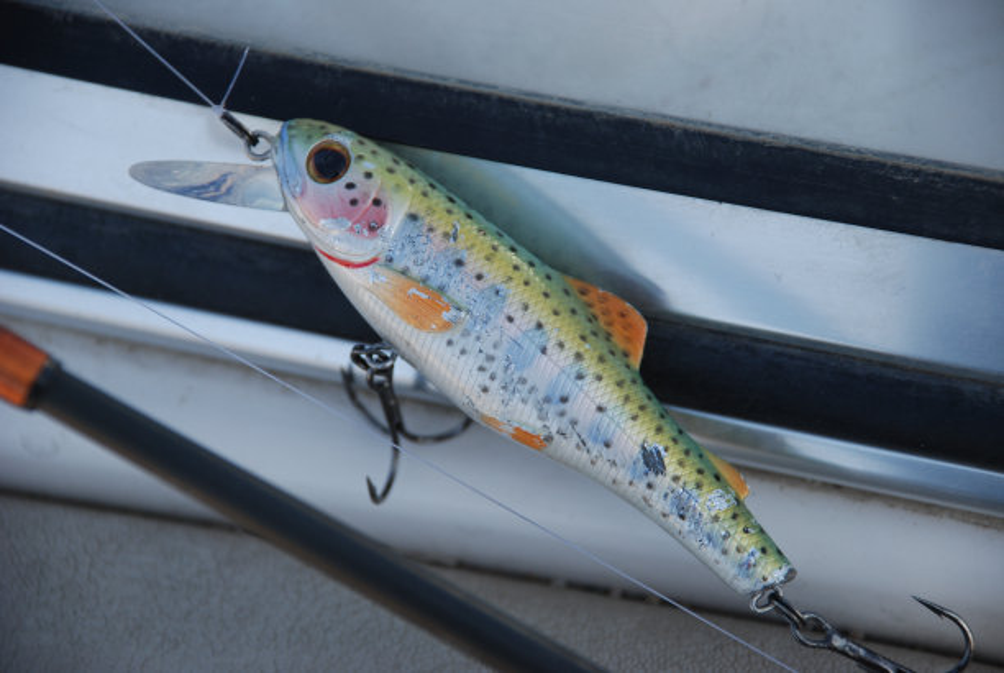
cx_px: 502
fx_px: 5656
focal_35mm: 202
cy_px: 336
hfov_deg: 10.1
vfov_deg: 6.8
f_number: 5.6
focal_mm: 135
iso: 200
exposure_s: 1/250
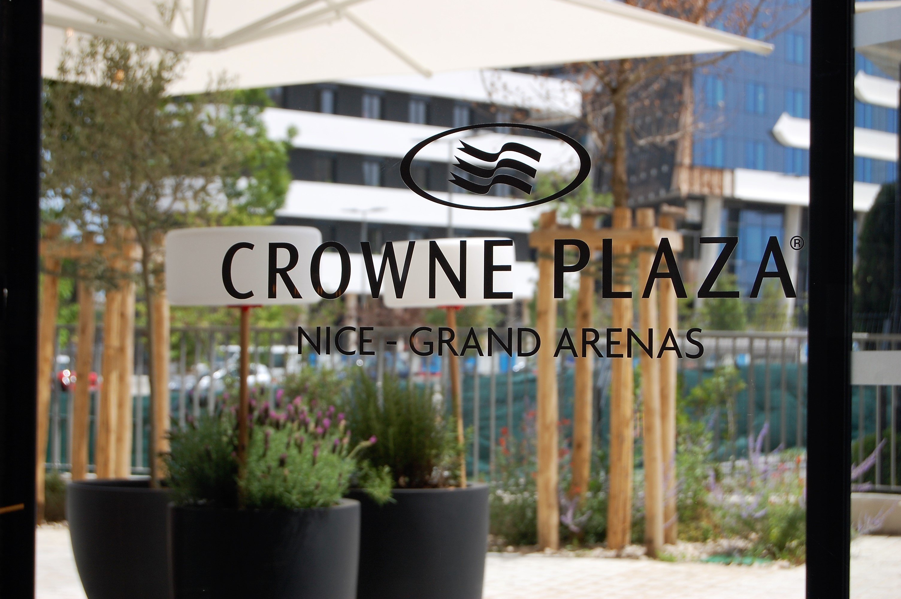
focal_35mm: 82
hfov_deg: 24.6
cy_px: 300
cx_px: 450
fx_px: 2063
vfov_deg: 16.5
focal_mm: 55
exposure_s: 1/320
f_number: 9
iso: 200
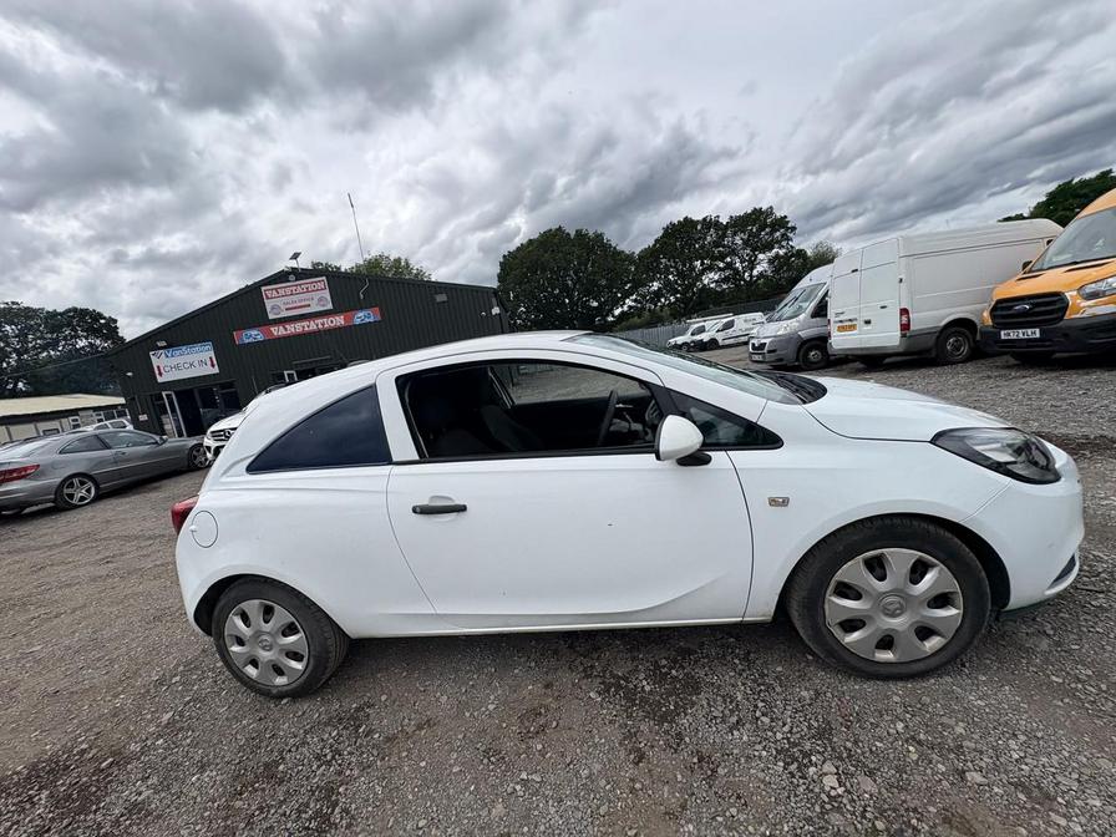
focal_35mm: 14
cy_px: 418
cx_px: 558
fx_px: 451
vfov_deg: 85.7
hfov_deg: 102.1
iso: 50
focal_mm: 2.22
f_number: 2.2
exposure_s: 1/2342
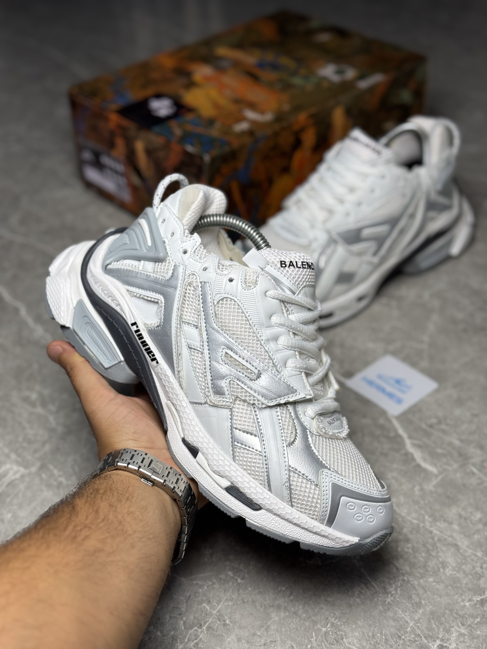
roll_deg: +4.2
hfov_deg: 30.3
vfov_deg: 39.7
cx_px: 244
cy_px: 324
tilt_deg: -39.0
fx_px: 900
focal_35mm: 48
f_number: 1.78
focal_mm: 6.76
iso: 64
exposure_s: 1/658
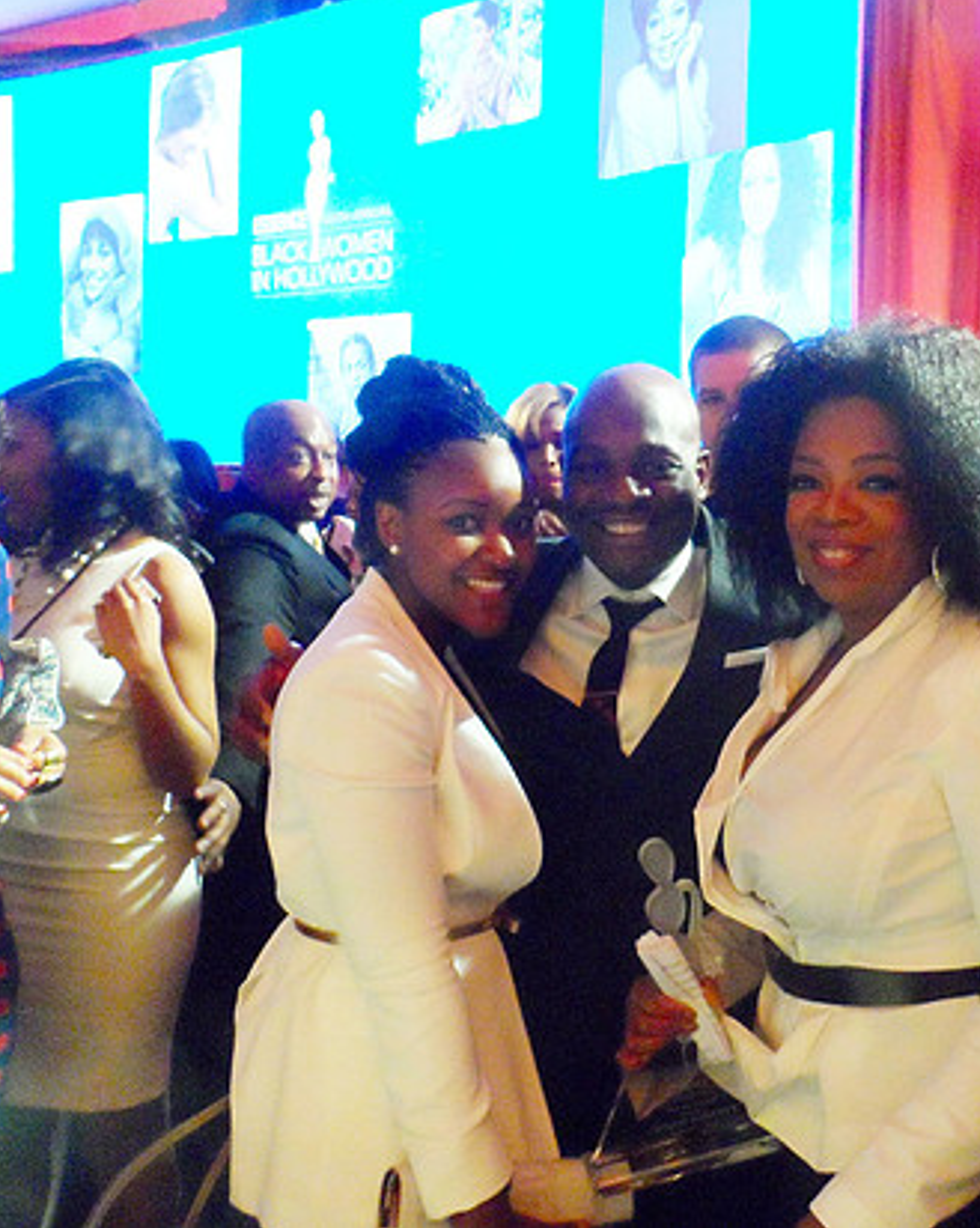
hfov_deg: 43.7
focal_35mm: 33
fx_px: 1198
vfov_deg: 54.2
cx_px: 670
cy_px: 583
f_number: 3.2
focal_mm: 4
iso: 480
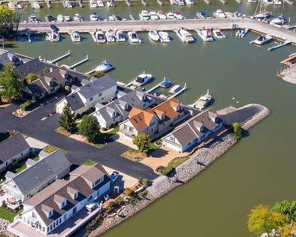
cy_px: -11
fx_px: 692
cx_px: 11
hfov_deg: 23.3
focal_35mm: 79
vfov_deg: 18.8
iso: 100
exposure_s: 1/100
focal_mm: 12.29
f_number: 2.8
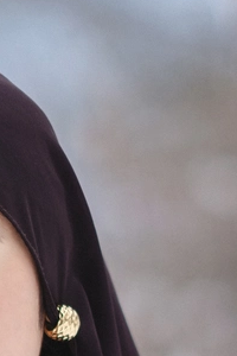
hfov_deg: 2.9
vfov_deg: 4.4
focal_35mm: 468
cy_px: 596
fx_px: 4621
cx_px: -57
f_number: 1.4
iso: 50
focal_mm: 85
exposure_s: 1/1250
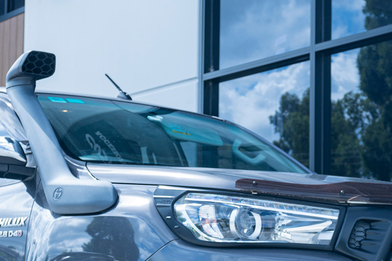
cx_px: 149
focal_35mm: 78
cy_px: 293
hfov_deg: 25.9
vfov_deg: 16.9
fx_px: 849
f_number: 5
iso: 100
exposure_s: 1/100
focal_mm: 32
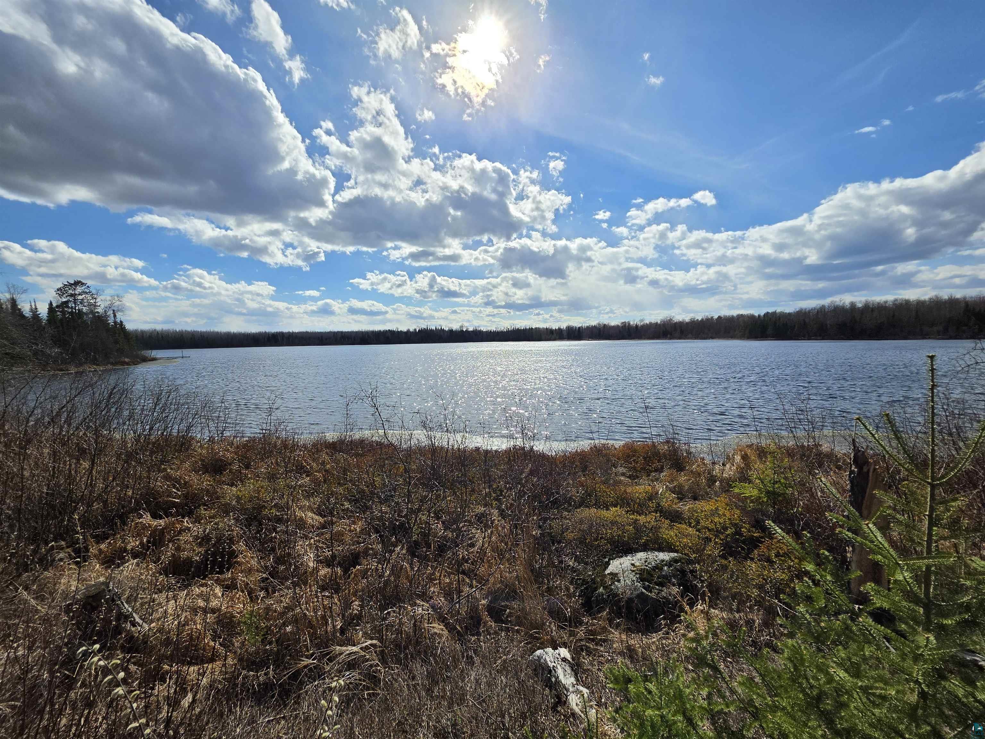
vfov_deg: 89.9
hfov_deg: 106.2
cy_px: 370
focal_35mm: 13
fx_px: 370
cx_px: 492
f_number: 1.9
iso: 32
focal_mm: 2.2
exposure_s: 1/6322
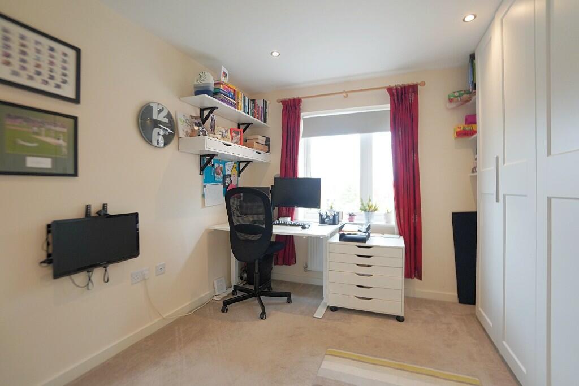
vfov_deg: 77.3
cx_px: 290
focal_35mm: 15
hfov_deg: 100.4
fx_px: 241
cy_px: 193
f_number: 4
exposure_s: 1/160
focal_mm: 10
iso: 800
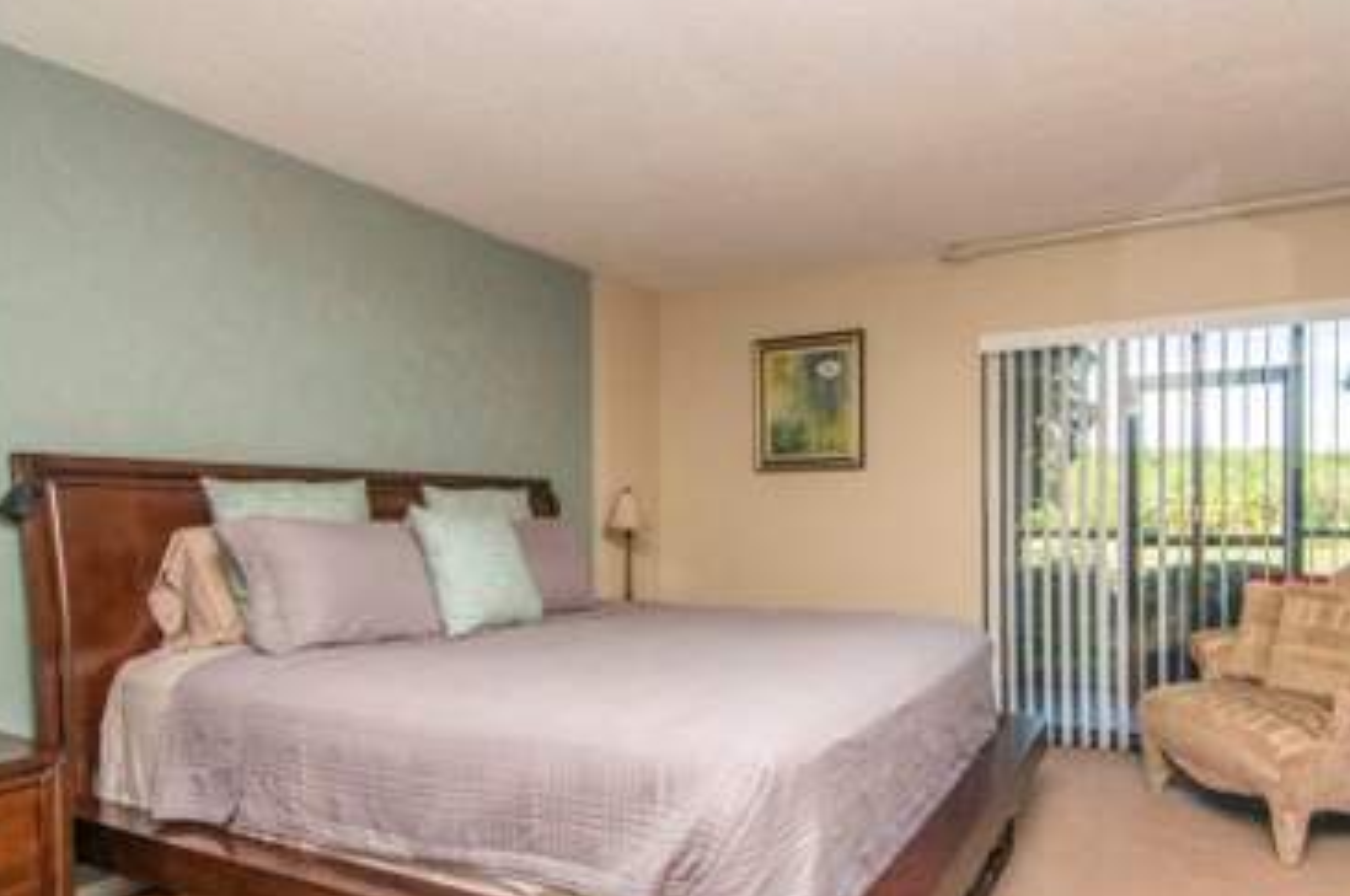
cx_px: 719
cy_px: 525
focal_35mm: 22
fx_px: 811
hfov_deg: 79.4
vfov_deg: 57.5
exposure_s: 1/200
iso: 640
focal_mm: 11
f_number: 7.1
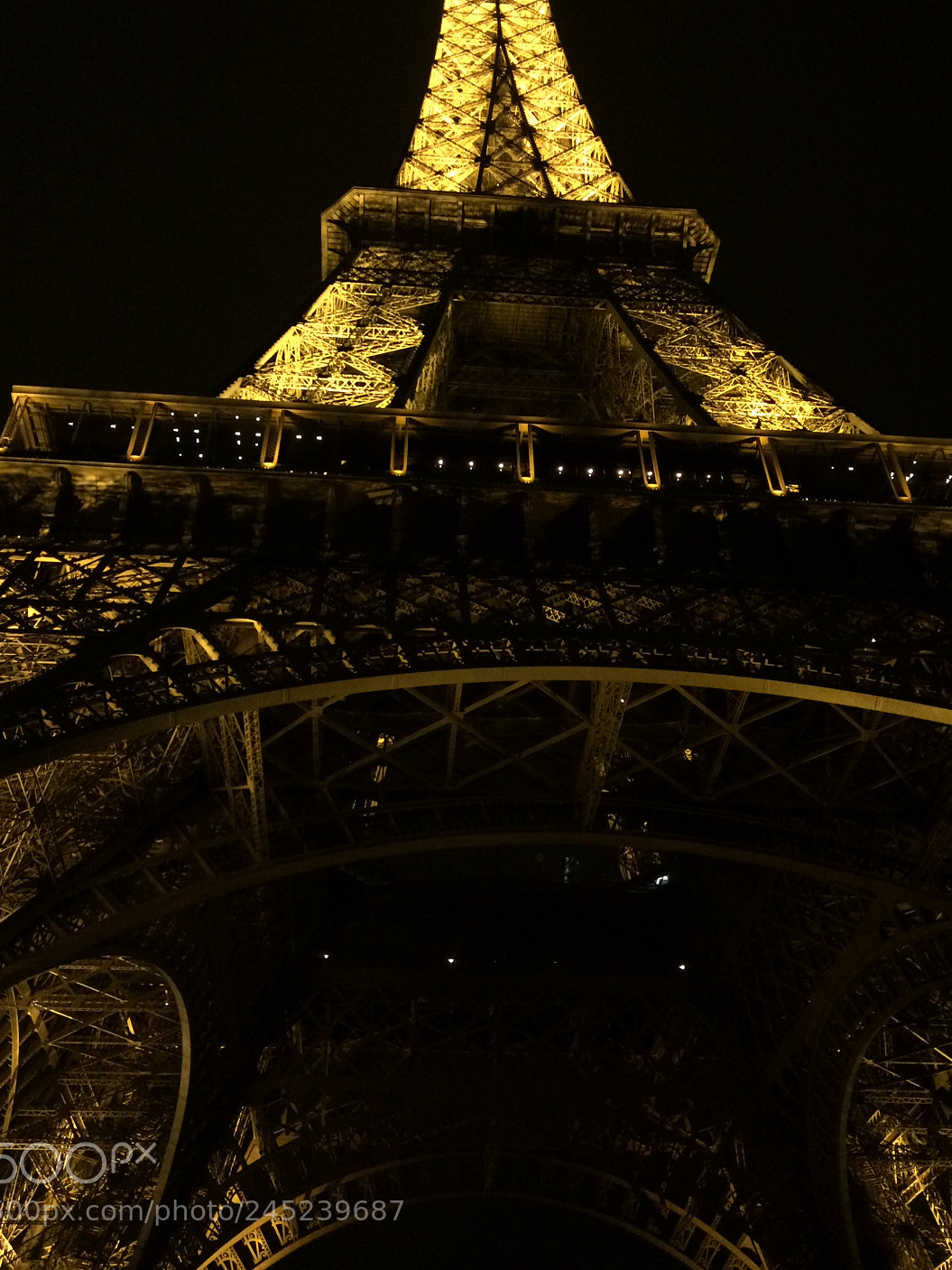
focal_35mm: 33
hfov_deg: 43.0
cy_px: 559
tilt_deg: +42.8
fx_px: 1210
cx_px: 474
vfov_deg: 55.2
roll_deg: +0.4
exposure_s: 1/30
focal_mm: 4.15
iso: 250
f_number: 2.2
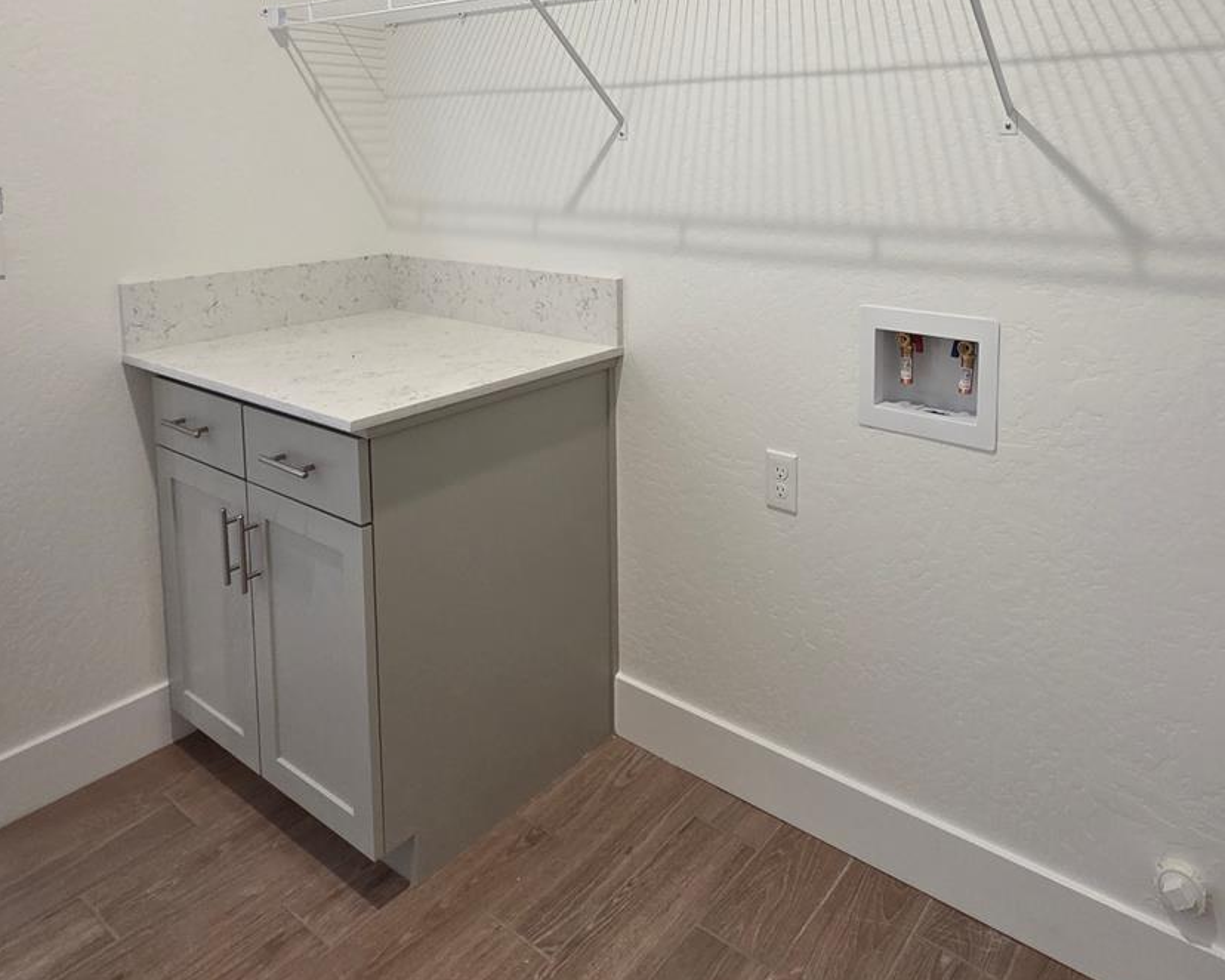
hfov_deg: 72.1
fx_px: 834
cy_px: 234
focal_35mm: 23
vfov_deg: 57.5
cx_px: 709
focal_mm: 2.2
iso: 320
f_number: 2.2
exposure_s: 1/60
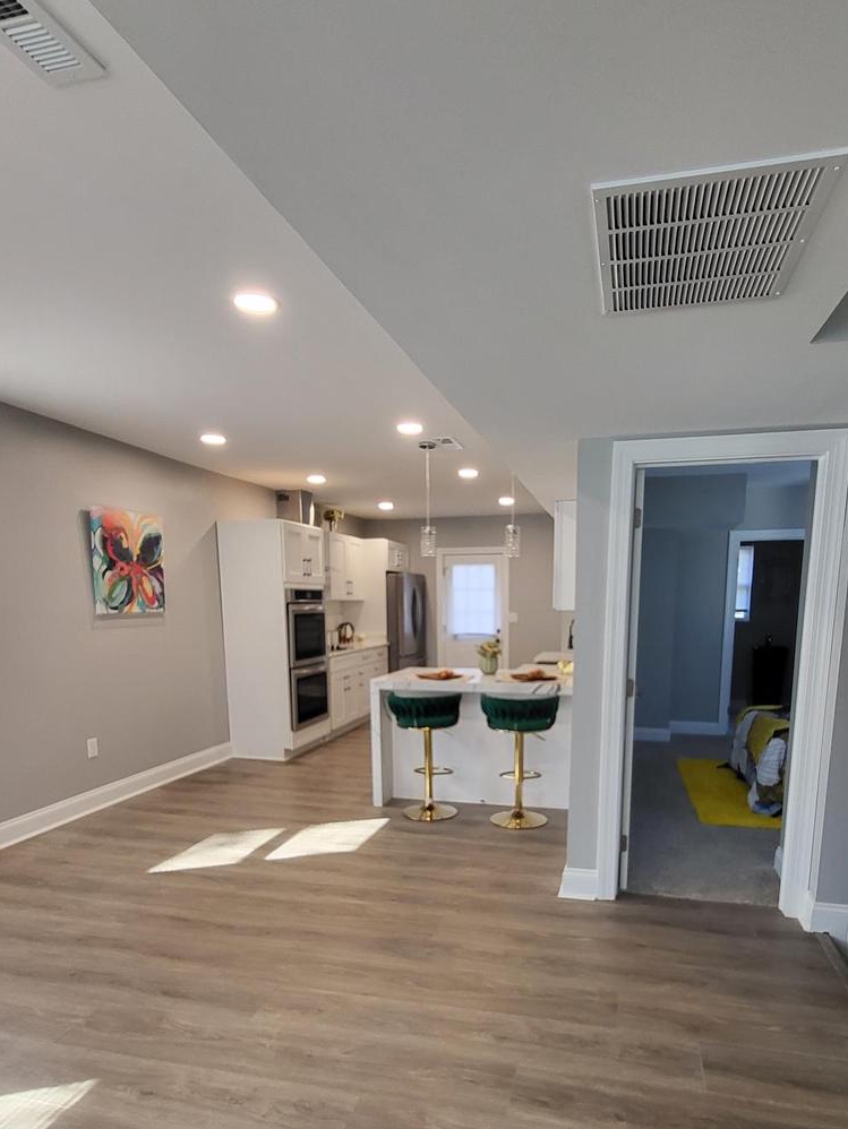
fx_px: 653
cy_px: 741
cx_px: 464
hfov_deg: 65.9
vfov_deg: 79.4
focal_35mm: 20
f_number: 2.2
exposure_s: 1/60
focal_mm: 1.74
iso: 125
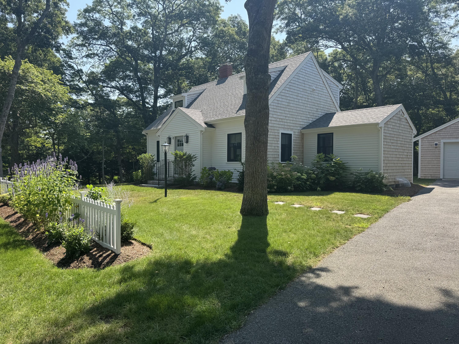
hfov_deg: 71.6
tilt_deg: -1.1
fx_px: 318
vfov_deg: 56.8
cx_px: 230
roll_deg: -0.6
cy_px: 172
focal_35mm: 24
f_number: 1.78
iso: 80
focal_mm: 6.76
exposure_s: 1/1456
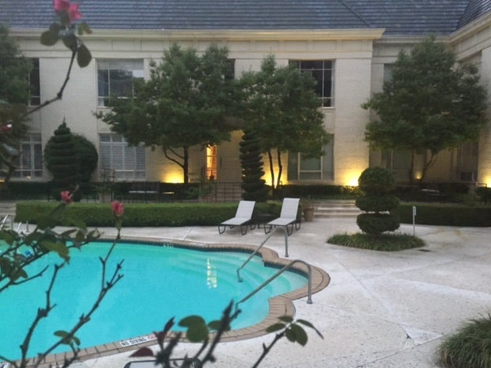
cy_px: 190
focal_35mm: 30
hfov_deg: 60.0
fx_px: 425
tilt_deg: -3.0
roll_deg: -0.9
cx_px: 253
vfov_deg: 46.8
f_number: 2.2
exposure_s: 1/4
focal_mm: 4.15
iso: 100
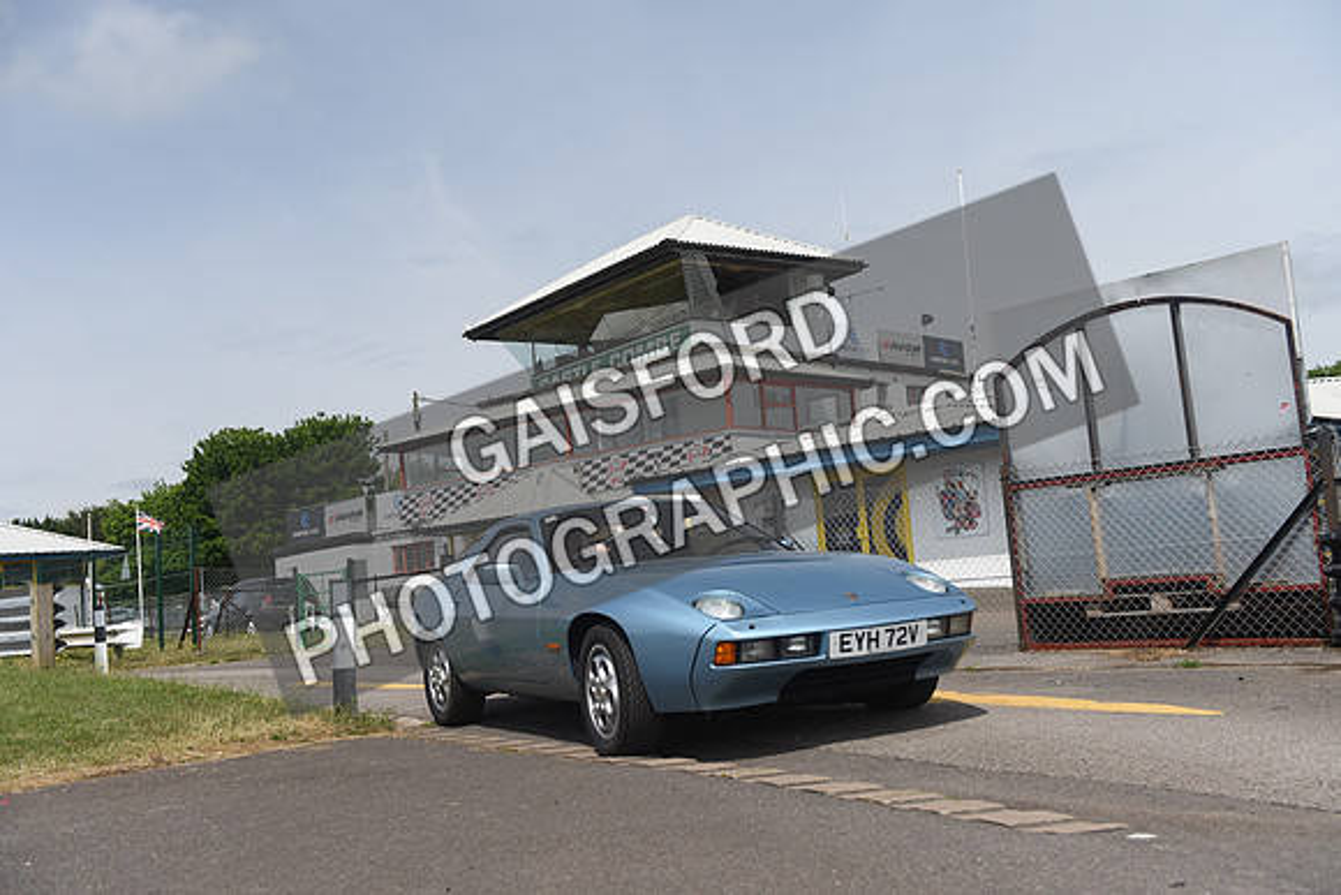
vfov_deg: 36.9
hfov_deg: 53.1
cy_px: 448
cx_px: 670
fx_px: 1341
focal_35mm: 36
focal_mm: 36
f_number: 5
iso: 320
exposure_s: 1/1000
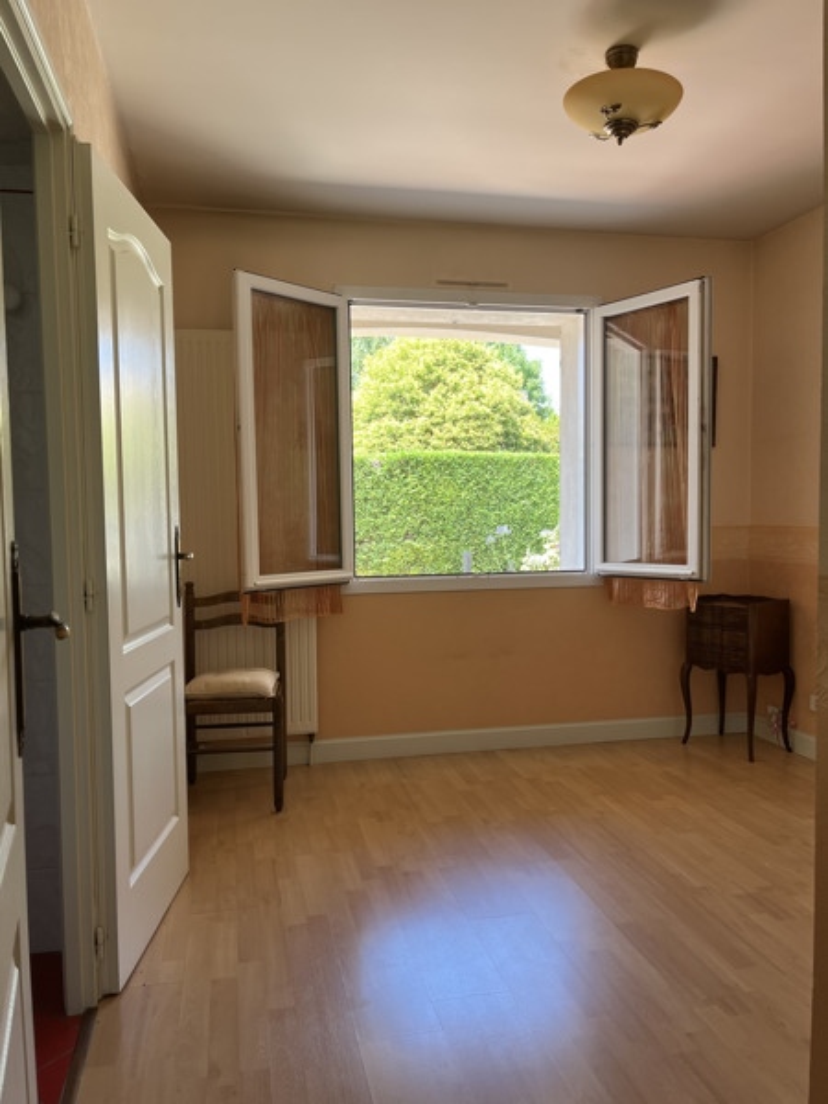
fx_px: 829
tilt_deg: -3.5
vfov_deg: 67.3
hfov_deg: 53.1
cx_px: 414
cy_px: 552
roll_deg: +1.2
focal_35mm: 26
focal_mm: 5.1
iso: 50
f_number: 1.6
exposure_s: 1/122
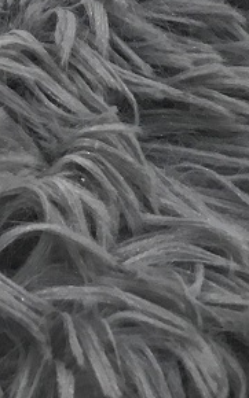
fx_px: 1478
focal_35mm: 136
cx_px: -183
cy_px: -294
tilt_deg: -20.8
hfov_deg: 9.2
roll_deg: +1.9
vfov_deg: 13.9
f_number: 2.4
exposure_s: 1/33
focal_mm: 3.3
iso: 80
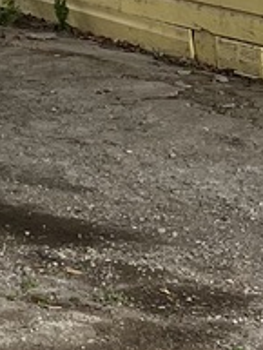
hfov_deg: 7.5
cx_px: -200
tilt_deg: -9.5
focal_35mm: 194
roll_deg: -3.2
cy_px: -7
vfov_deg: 10.1
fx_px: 1963
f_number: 1.5
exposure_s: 1/448
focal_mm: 5.7
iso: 50
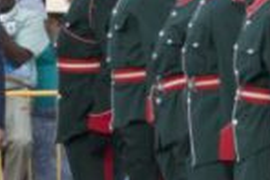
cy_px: 32
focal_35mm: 761
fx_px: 5713
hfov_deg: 2.7
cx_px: 259
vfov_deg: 1.8
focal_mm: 150
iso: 100
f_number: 7.1
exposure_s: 1/200
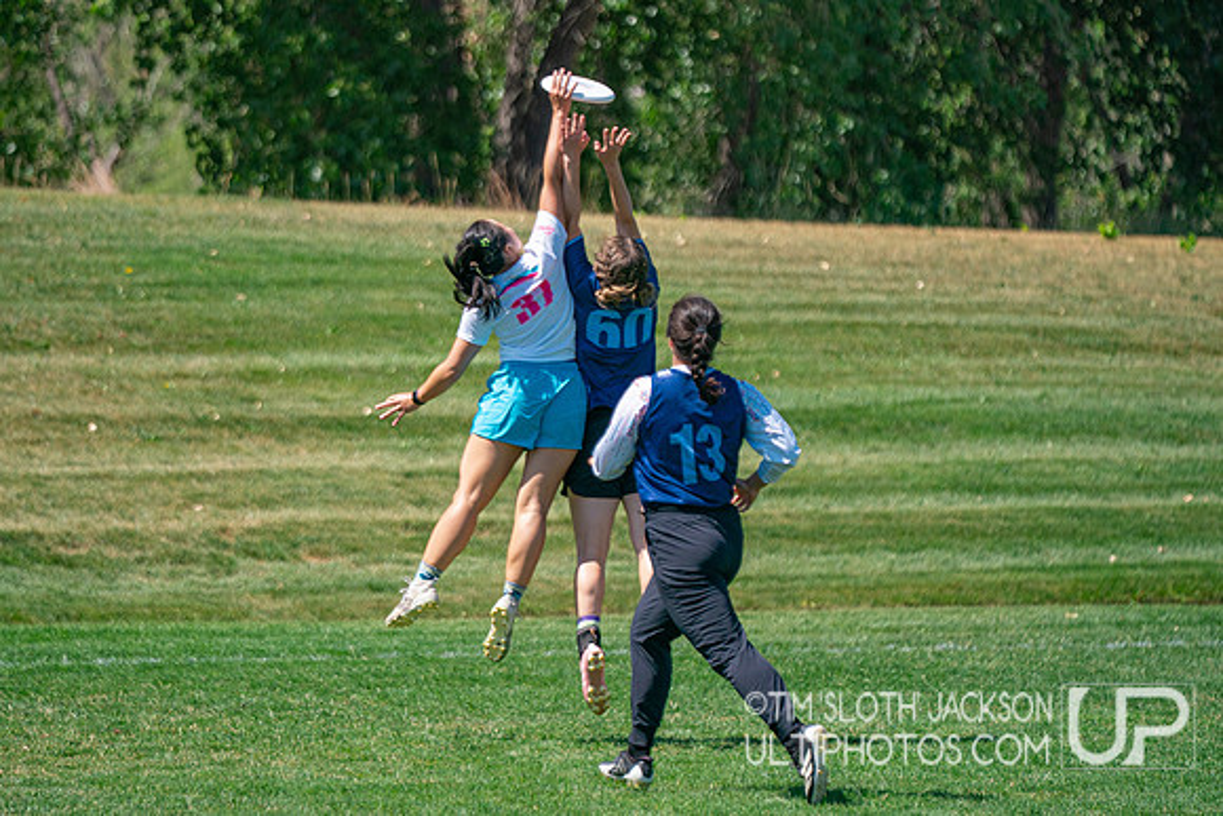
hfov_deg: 8.4
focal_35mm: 244
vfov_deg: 5.6
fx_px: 8303
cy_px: 368
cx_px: 532
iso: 250
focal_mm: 200
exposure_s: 1/5000
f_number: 2.8
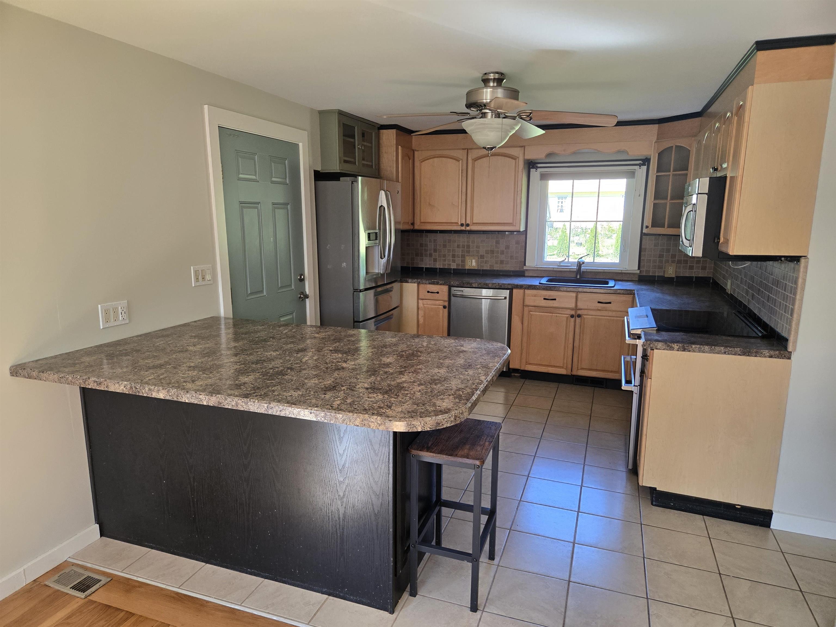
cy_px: 314
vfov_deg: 58.9
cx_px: 418
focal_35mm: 23
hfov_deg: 73.9
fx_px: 555
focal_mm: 5.4
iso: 160
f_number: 1.8
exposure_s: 1/180
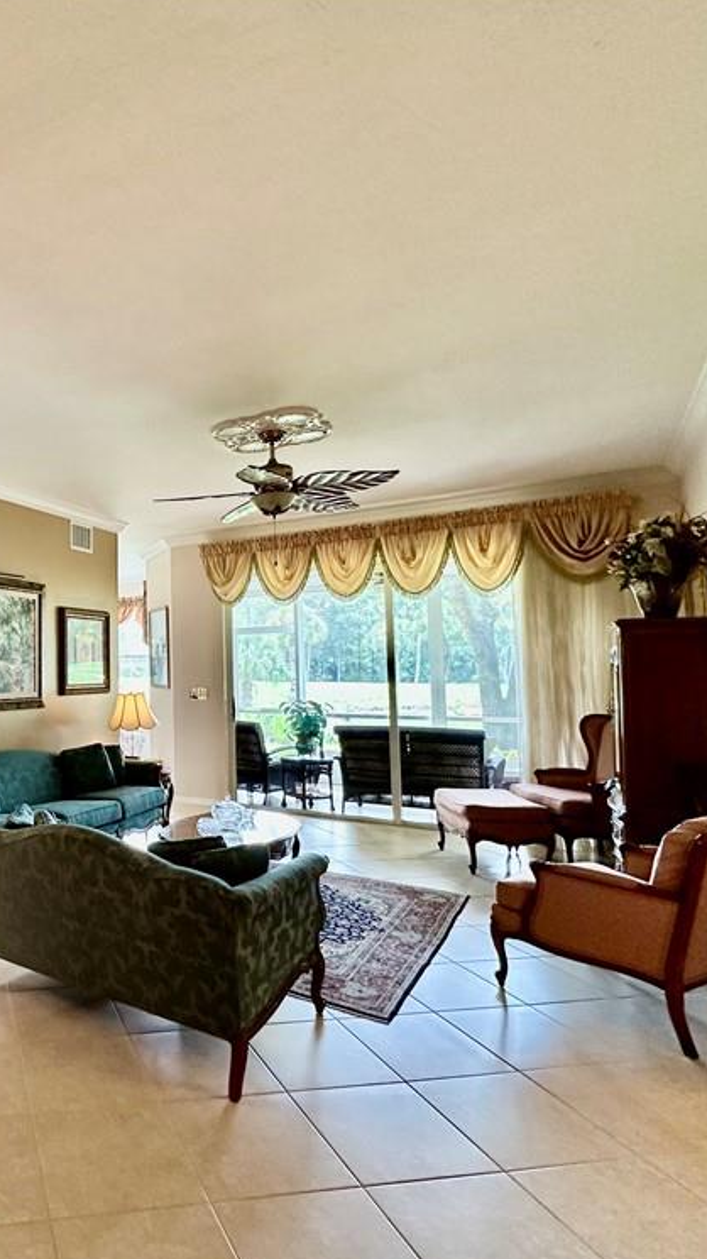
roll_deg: +0.6
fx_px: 701
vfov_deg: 83.9
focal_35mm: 21
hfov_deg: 46.7
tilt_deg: +4.0
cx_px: 36
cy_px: 635
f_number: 2.2
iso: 320
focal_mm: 2.22
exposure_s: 1/120
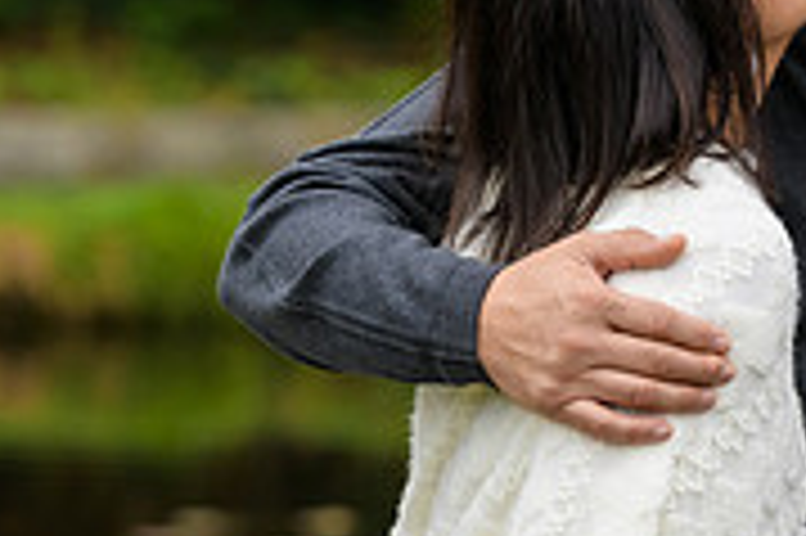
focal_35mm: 421
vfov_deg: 3.3
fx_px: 9417
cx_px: 1000
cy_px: 250
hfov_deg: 4.9
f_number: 4
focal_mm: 130
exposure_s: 1/400
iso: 400
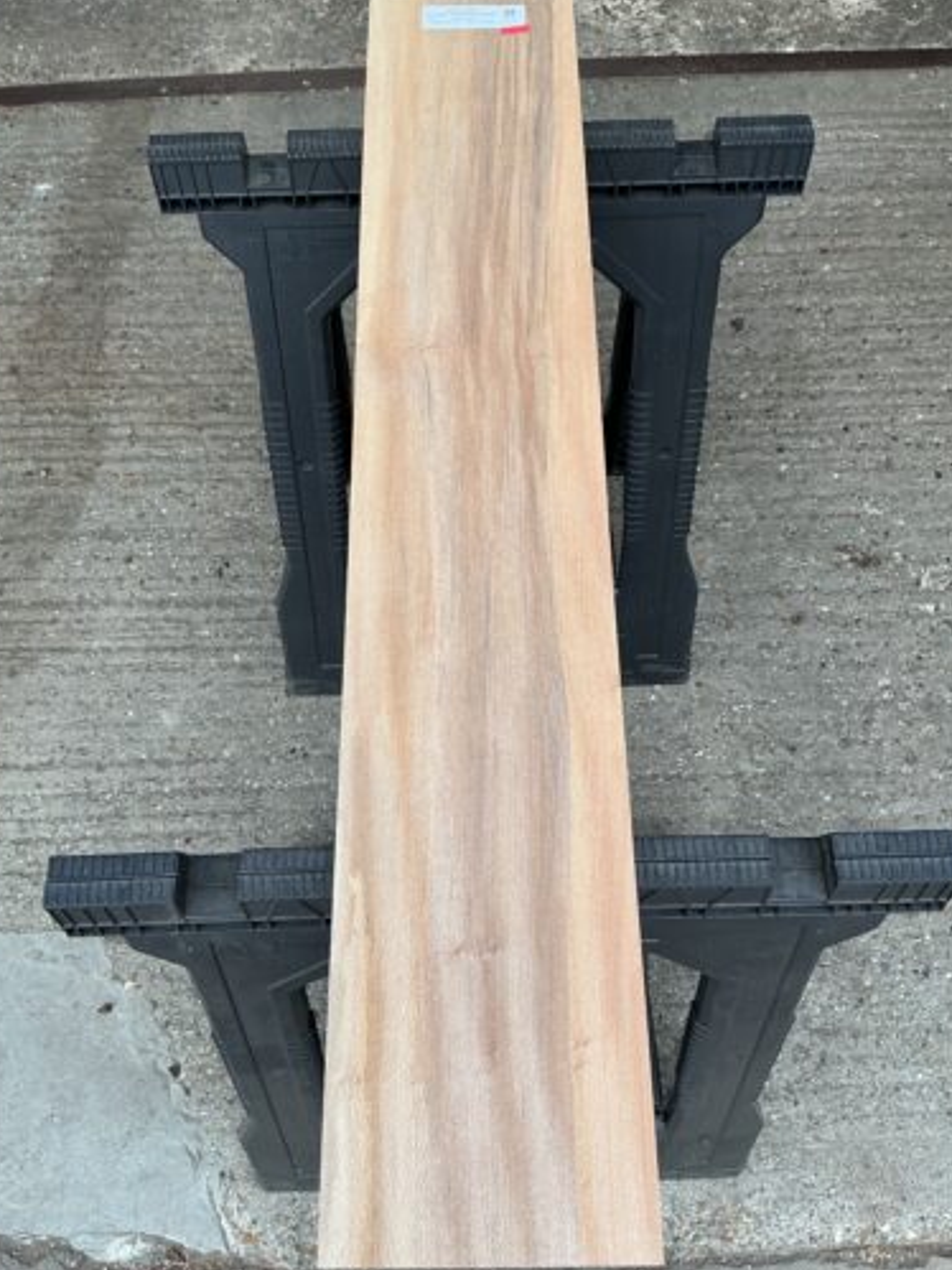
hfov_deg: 45.4
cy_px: 620
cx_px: 471
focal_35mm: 31
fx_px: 1137
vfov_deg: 58.4
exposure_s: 1/100
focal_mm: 3
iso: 16
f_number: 1.8
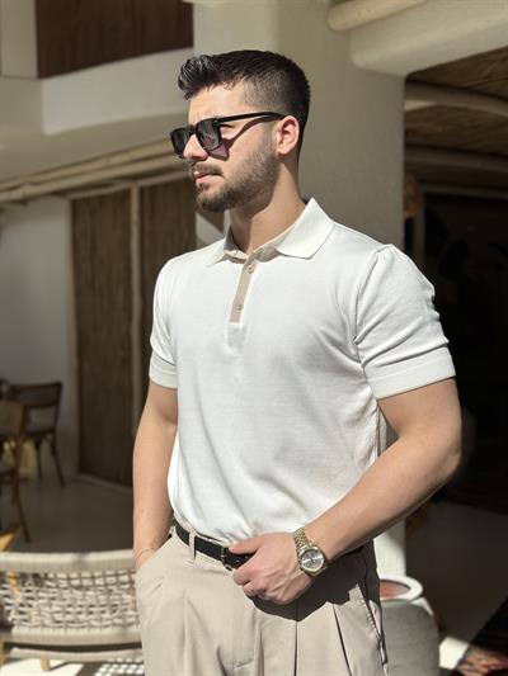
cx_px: 254
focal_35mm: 48
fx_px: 939
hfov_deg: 30.3
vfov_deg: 39.6
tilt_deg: -1.9
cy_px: 338
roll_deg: +0.2
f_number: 1.78
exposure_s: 1/10870
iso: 100
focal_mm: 6.86
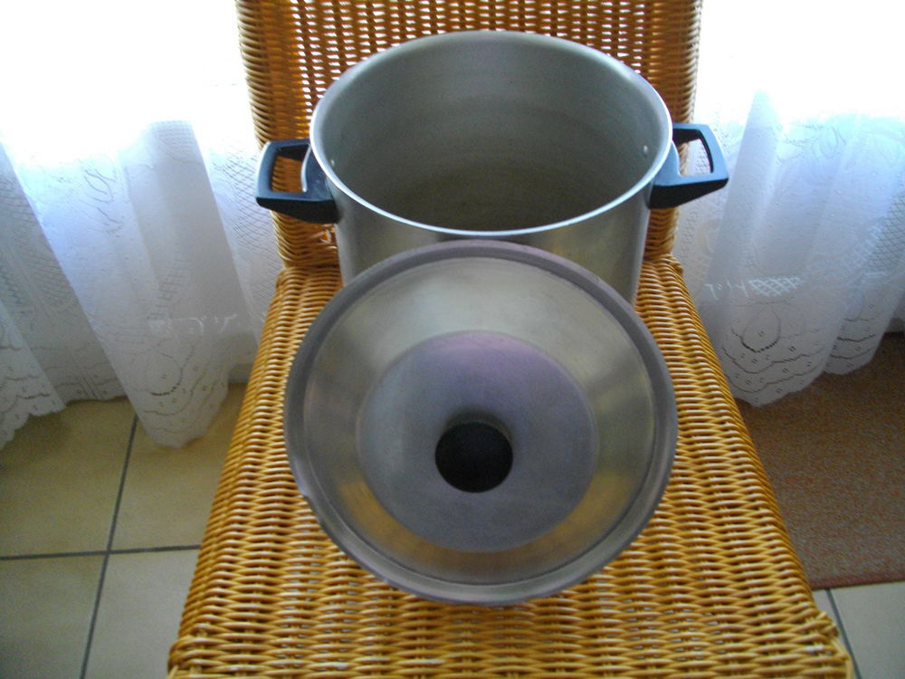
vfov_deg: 44.2
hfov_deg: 56.8
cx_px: 452
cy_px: 340
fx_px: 837
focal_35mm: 32
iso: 272
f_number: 2.9
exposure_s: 1/50
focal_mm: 5.7
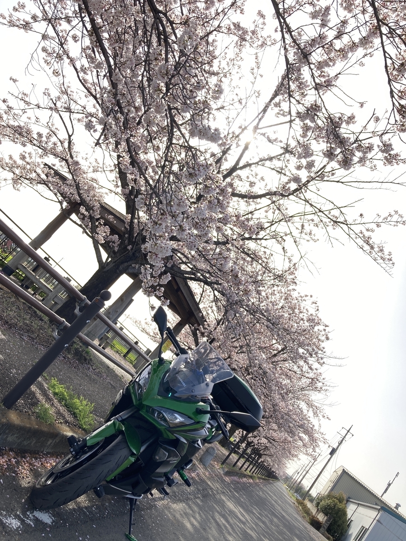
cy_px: 270
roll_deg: -41.6
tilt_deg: +15.0
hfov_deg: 49.7
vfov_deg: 63.4
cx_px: 203
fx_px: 438
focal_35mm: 28
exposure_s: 1/397
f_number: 1.8
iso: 20
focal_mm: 3.99
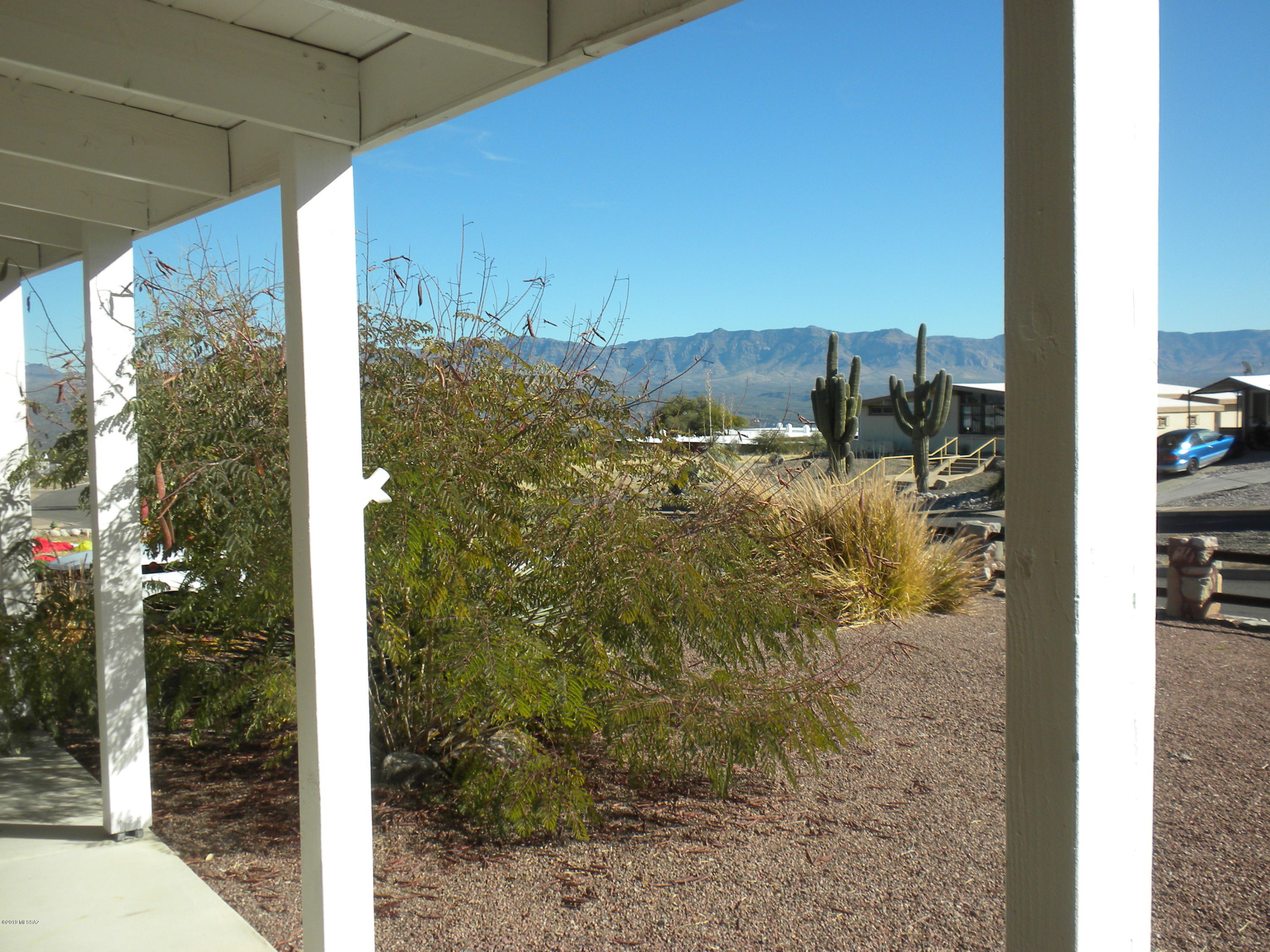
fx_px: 1357
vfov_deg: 38.7
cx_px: 635
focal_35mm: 37
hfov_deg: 50.1
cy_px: 476
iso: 64
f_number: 10
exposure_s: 1/104
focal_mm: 6.6
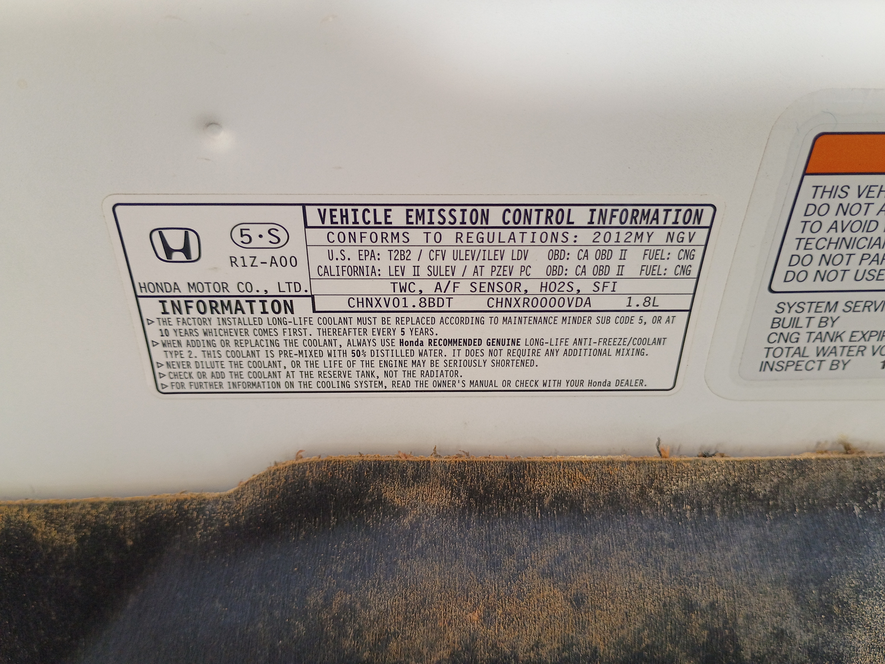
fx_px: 741
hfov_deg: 61.7
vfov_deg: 48.2
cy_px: 332
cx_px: 442
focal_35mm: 29
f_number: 1.8
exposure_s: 1/144
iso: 100
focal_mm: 4.27
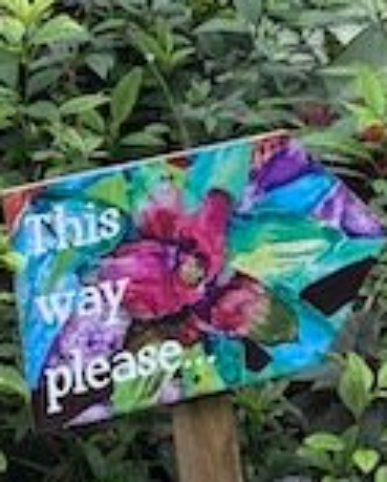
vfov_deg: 7.9
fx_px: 3026
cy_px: -958
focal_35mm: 212
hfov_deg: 7.3
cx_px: 425
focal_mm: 5.96
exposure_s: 1/366
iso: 50
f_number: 1.6
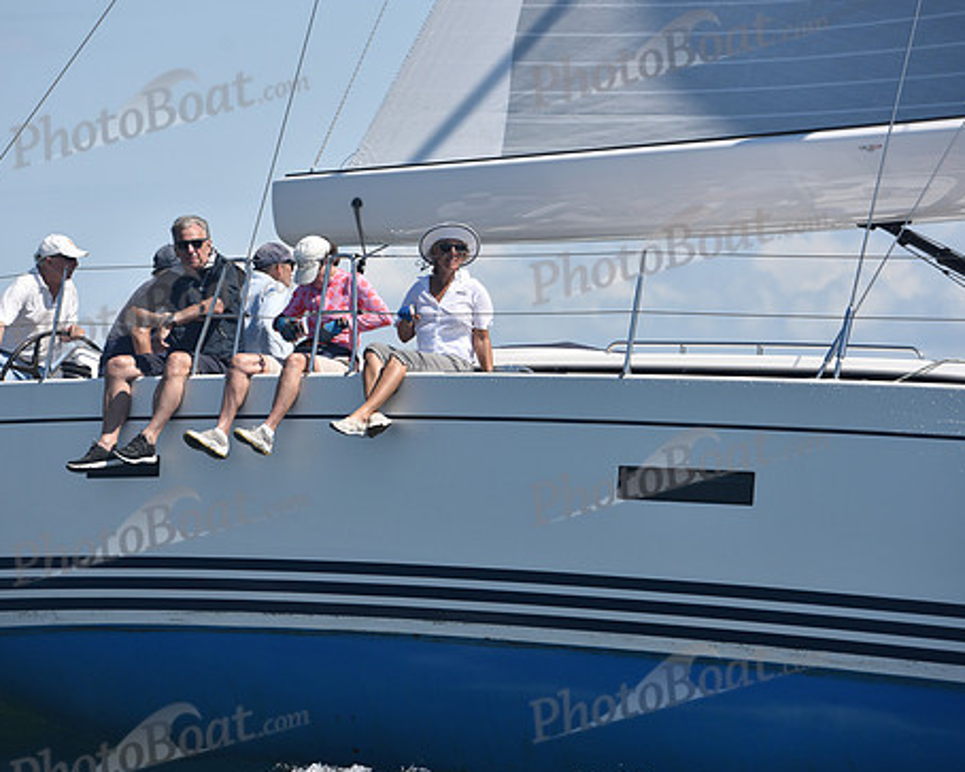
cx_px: 421
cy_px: 390
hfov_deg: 8.9
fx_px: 6168
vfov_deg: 7.2
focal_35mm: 216
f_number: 5.6
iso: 250
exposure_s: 1/1000
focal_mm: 180
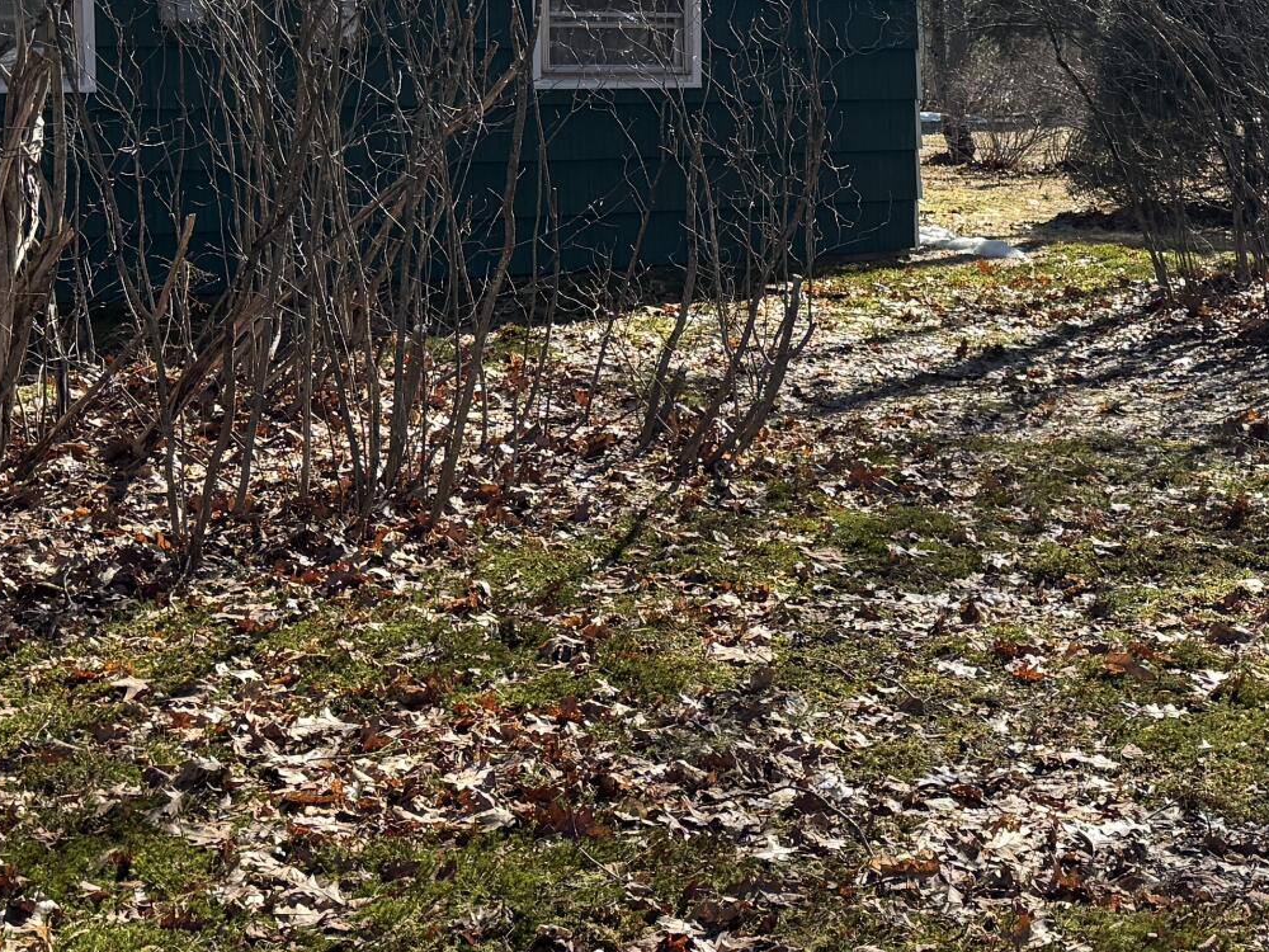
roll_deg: -0.6
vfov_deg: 20.3
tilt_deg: -3.9
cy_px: 227
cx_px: 854
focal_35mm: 72
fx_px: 2639
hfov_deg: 26.9
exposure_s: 1/2445
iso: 100
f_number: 1.78
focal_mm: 6.76
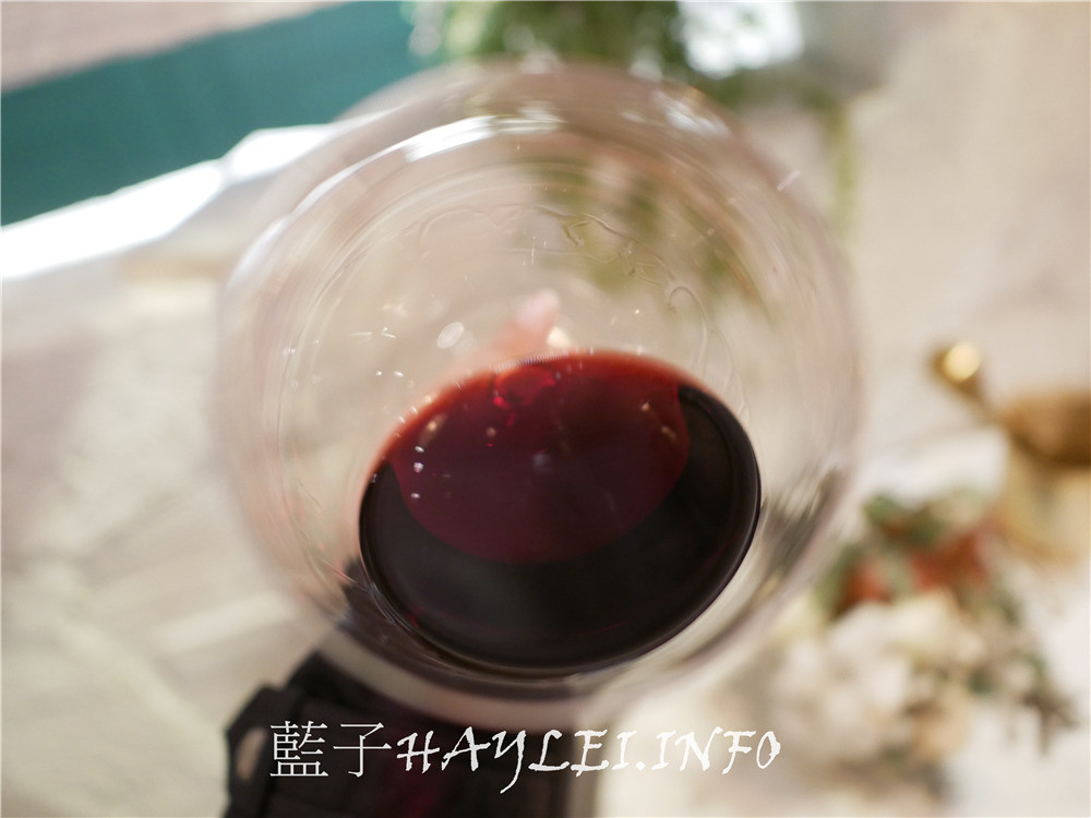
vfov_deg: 46.8
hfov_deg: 60.0
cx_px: 546
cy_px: 409
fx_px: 946
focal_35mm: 30
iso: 1250
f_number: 1.7
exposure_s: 1/60
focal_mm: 15
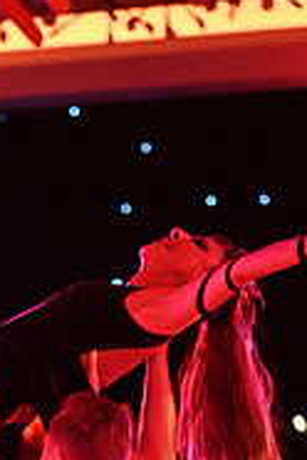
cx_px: 53
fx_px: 5193
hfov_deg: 3.4
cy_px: 665
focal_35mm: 406
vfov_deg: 5.0
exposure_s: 1/400
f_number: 4
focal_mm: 130
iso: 6400
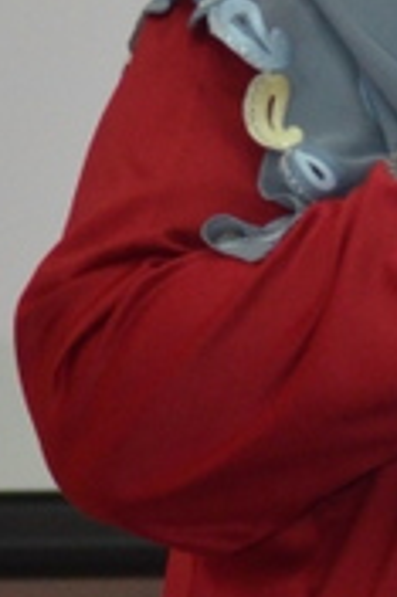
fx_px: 6203
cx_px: 780
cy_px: -3
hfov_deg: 3.6
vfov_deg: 5.5
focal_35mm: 374
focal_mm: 55
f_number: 2.8
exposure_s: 1/250
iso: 2000
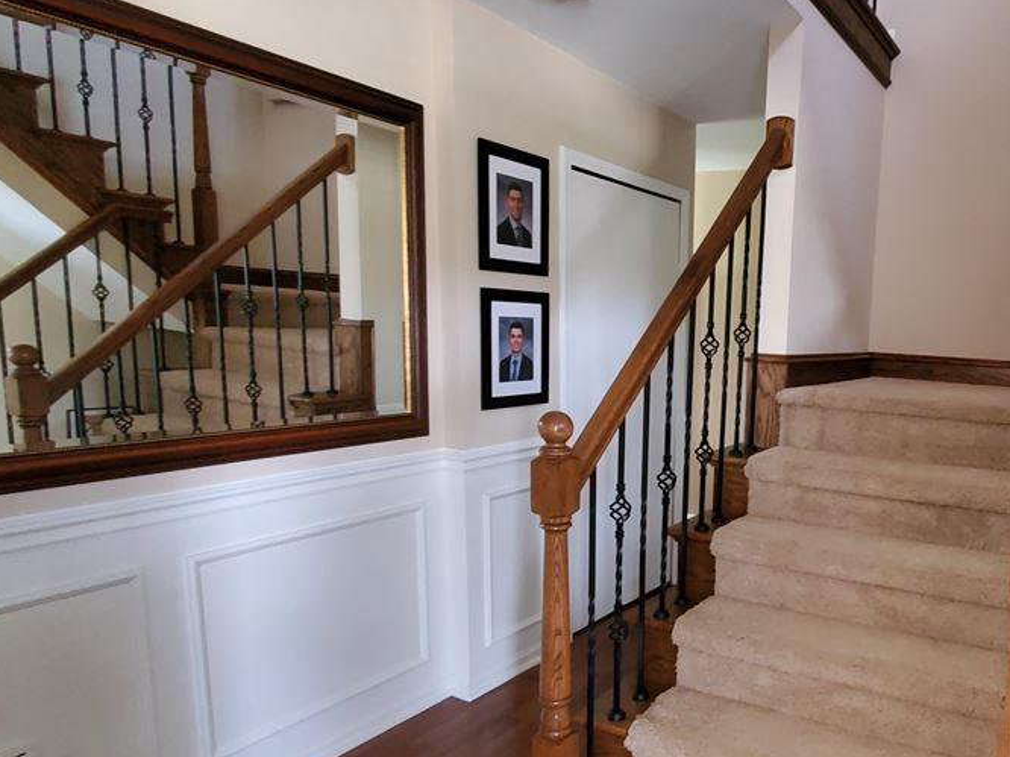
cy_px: 455
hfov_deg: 64.8
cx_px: 770
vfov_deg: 54.4
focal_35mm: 25
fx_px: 729
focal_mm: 1.8
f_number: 2.2
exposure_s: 1/29
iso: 1000
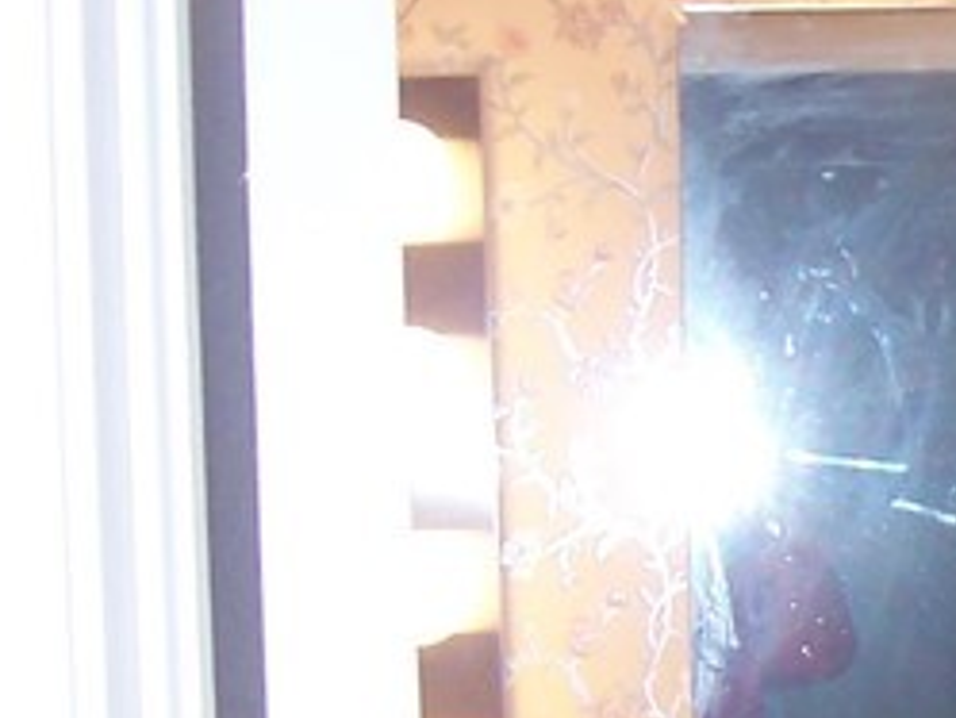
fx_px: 4200
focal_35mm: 152
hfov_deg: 12.3
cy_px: 756
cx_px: 1467
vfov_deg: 9.7
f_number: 2.8
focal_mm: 5.6
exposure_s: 1/90
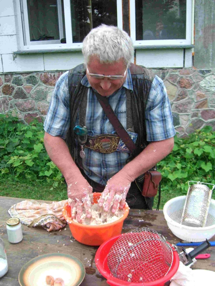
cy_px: 143
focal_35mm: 38
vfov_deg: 49.0
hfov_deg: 37.7
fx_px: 315
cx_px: 108
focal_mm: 7.9
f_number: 2.8
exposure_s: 1/125
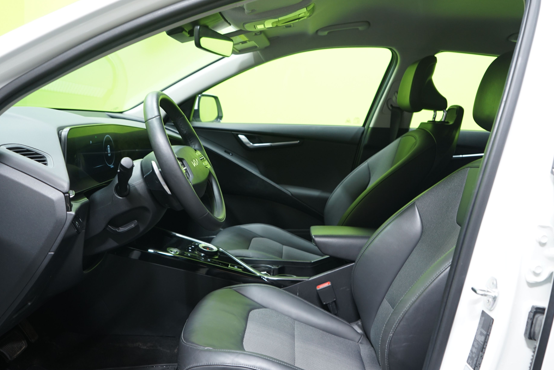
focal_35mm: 33
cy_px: 196
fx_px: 508
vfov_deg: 40.0
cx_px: 277
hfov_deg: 57.2
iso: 800
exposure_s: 1/20
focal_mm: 31
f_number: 4.5
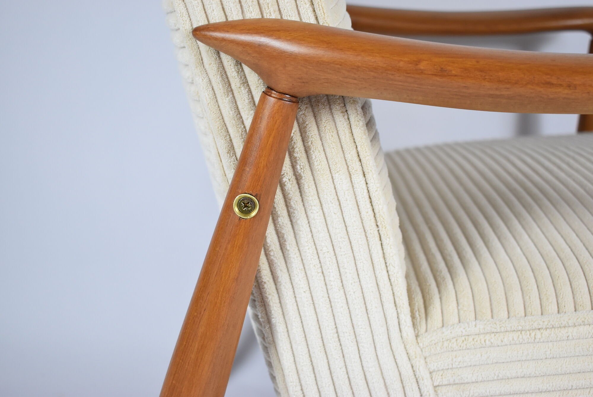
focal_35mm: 51
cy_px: 198
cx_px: 296
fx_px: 841
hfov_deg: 38.9
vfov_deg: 26.5
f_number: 4.5
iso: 900
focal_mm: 34
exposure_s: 1/125
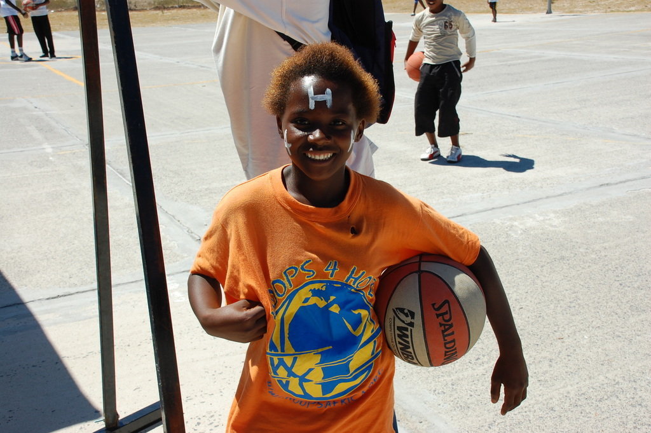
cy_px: 216
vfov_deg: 28.9
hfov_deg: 42.4
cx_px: 326
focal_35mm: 46
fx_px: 840
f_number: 9
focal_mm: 31
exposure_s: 1/320
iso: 200
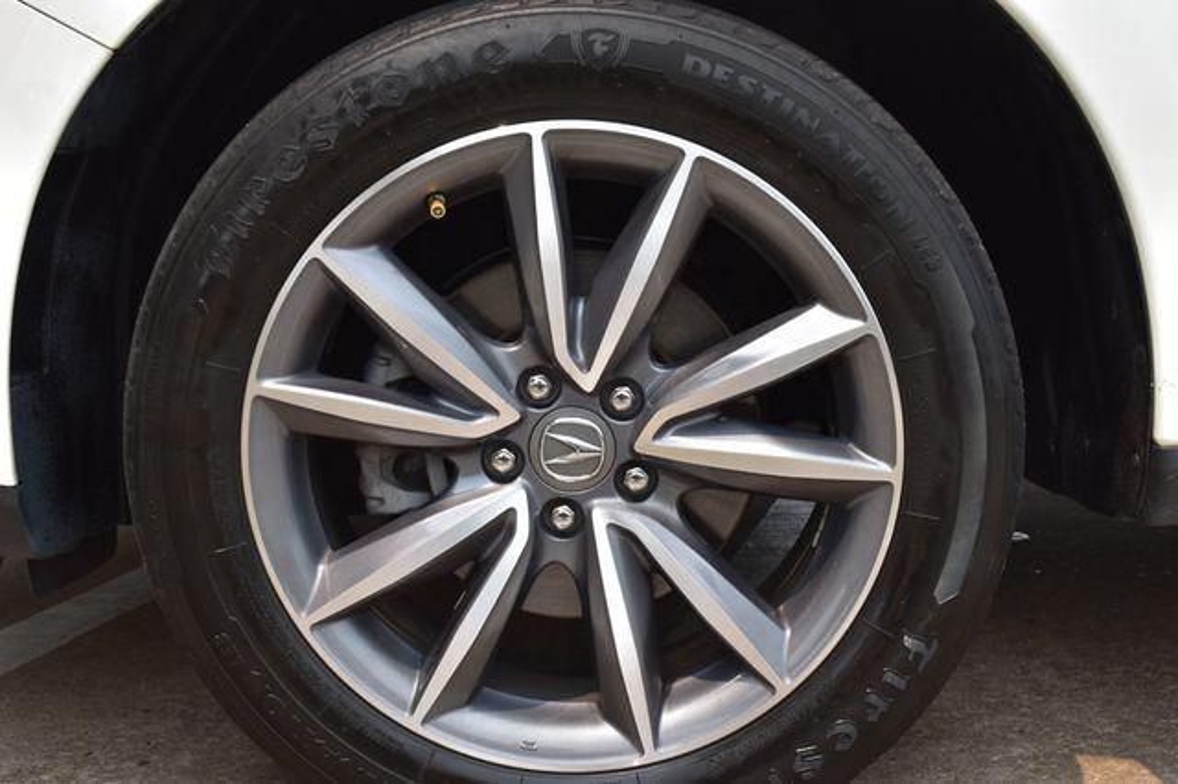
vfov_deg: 28.0
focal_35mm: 48
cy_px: 392
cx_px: 589
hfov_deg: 41.1
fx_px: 1570
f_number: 11
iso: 400
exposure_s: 1/400
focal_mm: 32
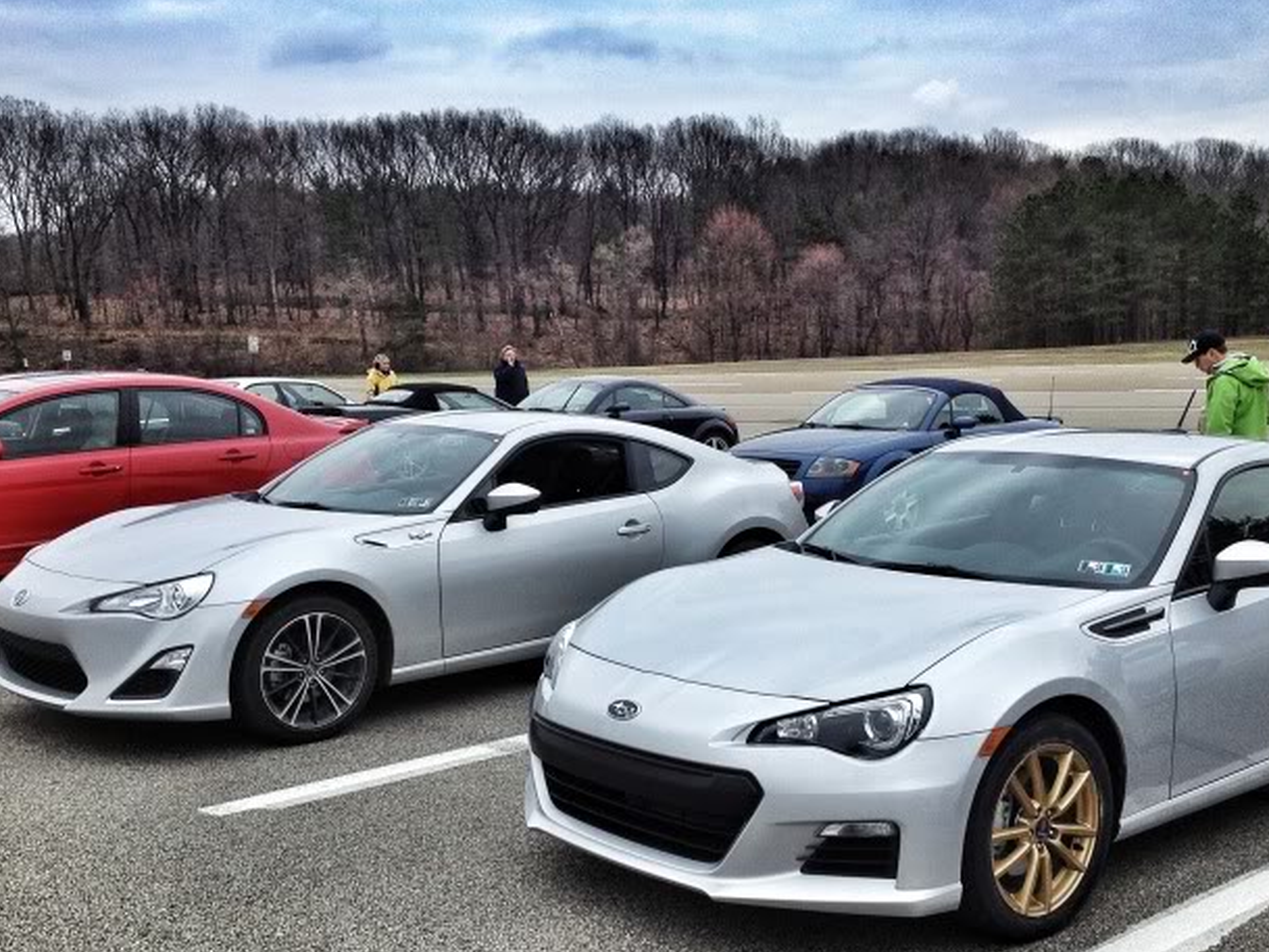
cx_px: 725
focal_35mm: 46
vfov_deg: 31.5
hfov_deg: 41.1
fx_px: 1687
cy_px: 519
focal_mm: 4.3
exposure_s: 1/600
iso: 50
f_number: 2.4
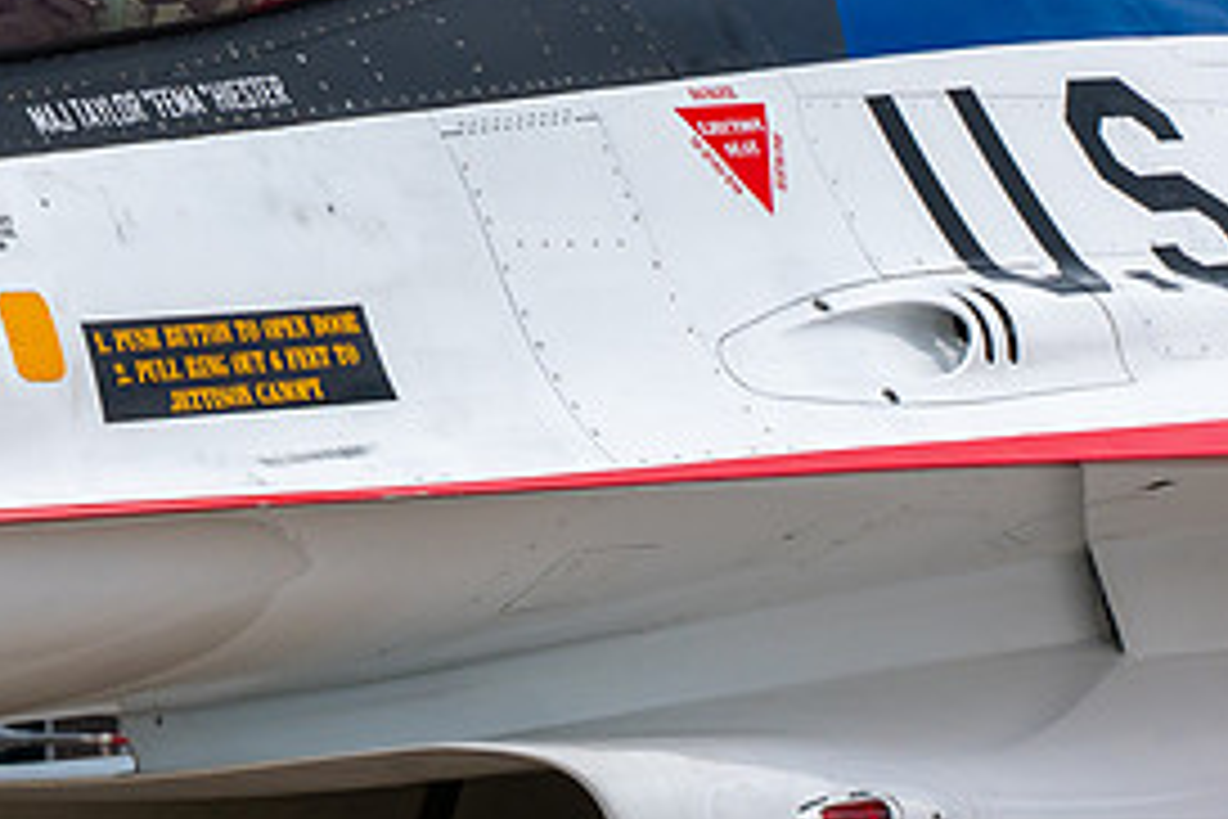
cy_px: 140
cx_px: 405
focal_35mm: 596
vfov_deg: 2.3
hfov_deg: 3.5
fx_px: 20329
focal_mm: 190
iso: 250
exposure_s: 1/500
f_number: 18
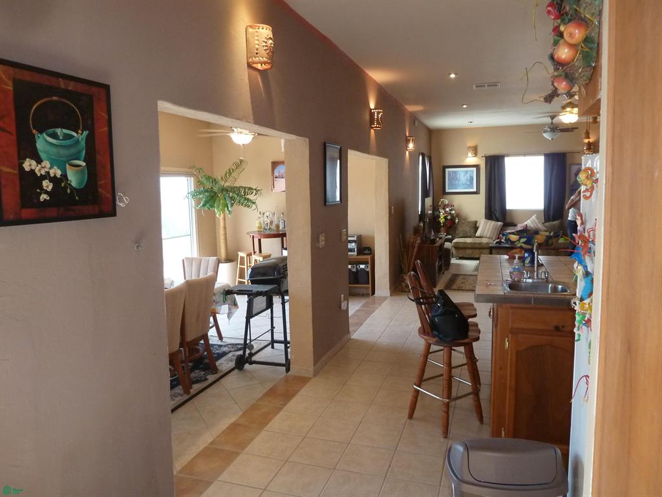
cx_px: 331
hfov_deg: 69.4
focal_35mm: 25
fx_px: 478
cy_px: 248
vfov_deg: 54.9
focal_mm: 4.1
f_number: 3.3
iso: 200
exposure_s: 1/30
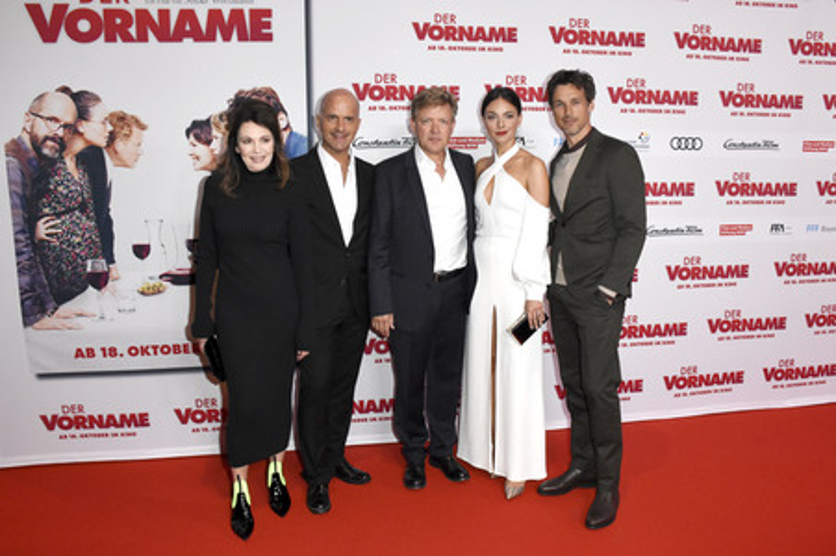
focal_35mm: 27
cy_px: 278
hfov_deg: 67.4
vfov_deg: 47.9
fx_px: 627
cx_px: 418
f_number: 6.3
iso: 3200
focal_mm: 18
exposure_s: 1/160
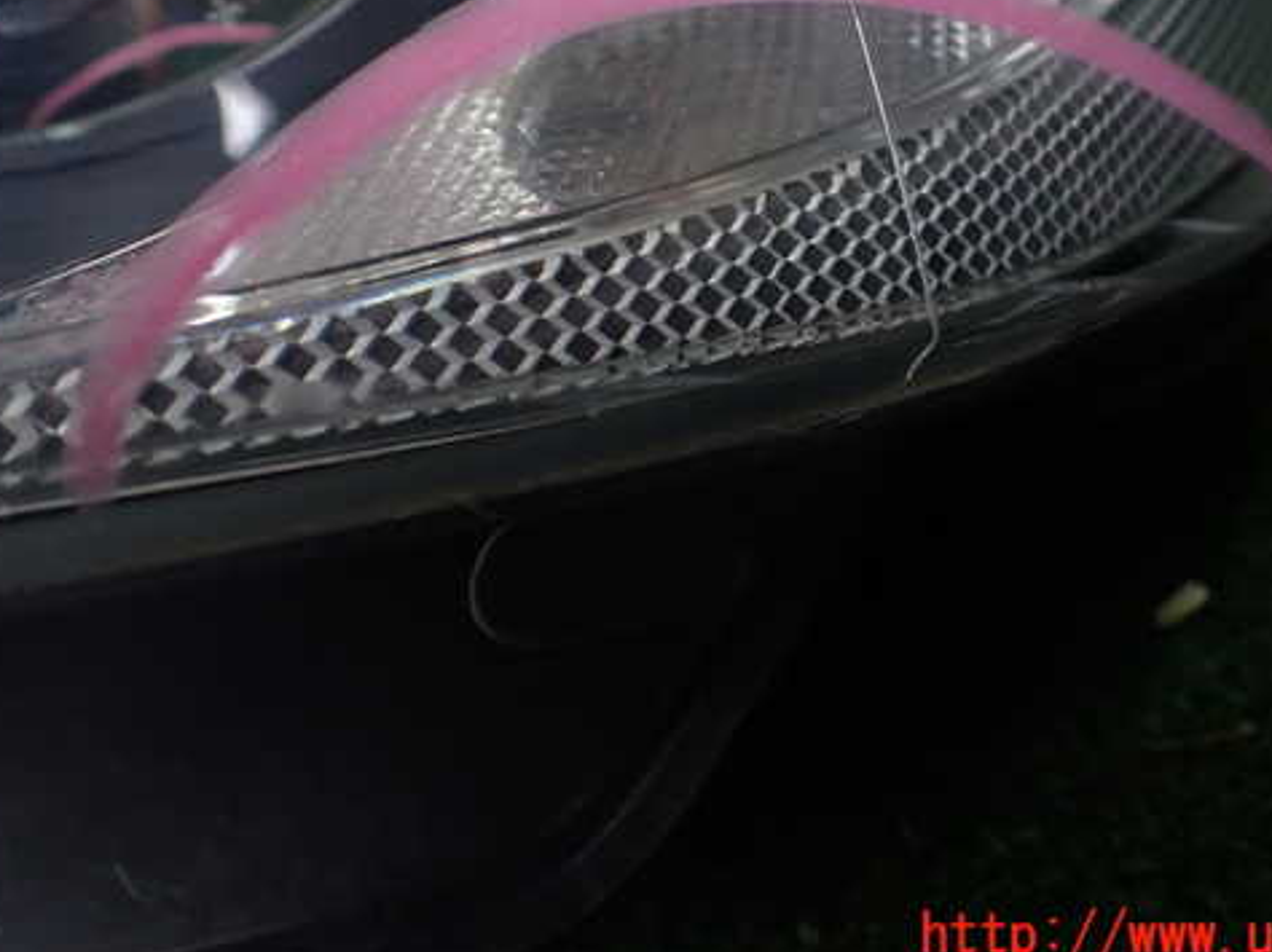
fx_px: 1396
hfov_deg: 48.9
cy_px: 367
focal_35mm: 38
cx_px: 722
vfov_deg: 37.5
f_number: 2.3
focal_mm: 5.4
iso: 400
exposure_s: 1/125
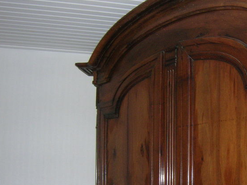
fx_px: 435
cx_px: 209
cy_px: 130
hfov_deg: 30.6
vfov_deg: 23.9
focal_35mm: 61
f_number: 2.9
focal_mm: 5.7
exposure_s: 1/60.1
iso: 119
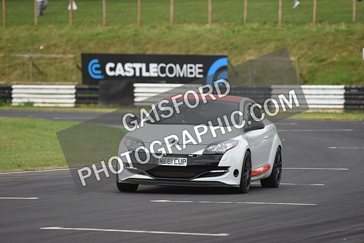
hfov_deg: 5.2
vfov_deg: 3.4
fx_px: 4045
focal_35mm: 400
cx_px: 182
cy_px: 122
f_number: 5.6
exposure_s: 1/1000
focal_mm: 400
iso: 1600
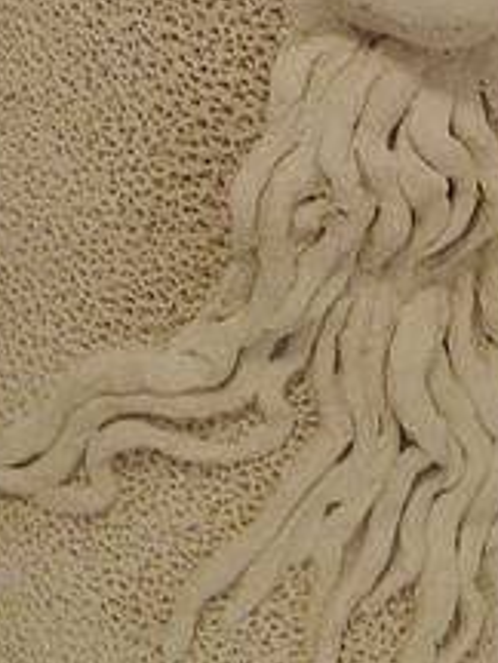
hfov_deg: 11.8
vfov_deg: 15.2
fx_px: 2398
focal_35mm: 125
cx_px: 350
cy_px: -129
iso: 320
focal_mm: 7.4
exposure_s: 1/40
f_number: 3
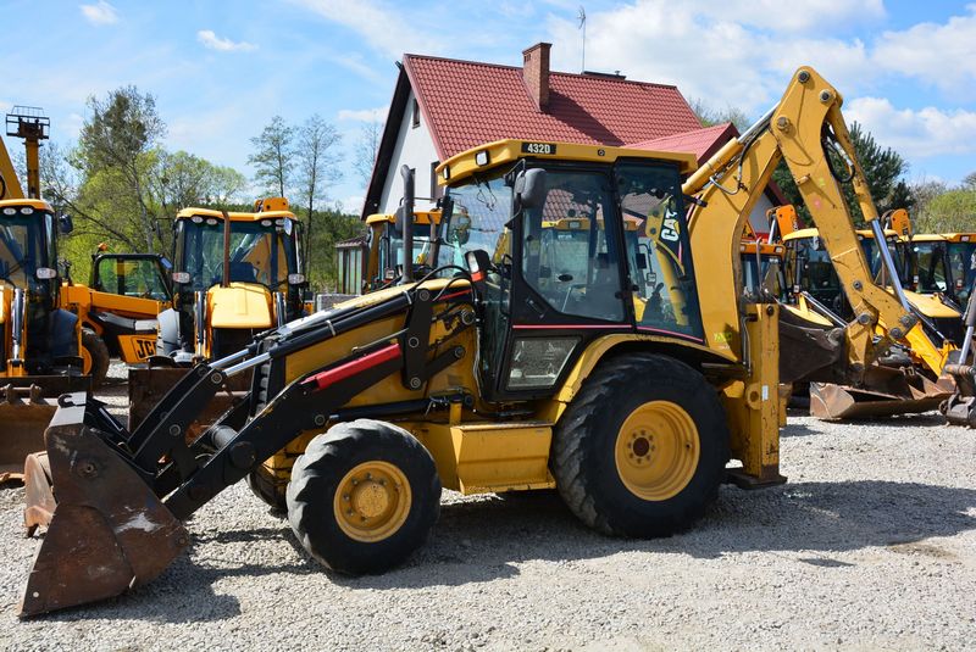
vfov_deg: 40.0
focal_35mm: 33
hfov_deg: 57.2
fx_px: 895
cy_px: 326
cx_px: 488
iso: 250
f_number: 10
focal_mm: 22
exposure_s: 1/250
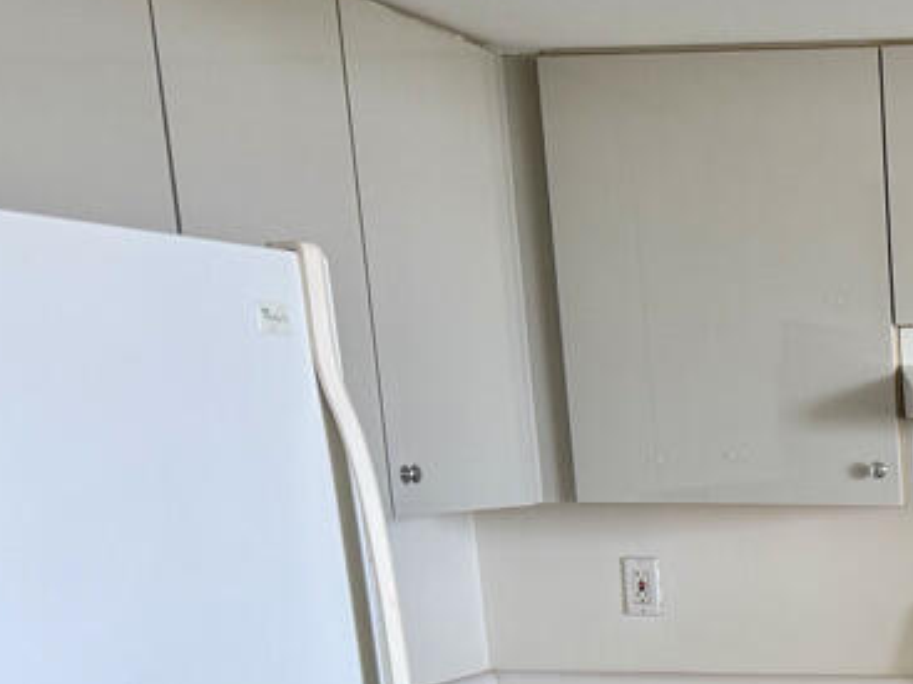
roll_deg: +0.6
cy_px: 880
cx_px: 1197
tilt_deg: -14.3
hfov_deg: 25.0
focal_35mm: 67
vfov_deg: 20.1
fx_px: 1767
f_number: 1.78
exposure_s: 1/95
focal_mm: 6.76
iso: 200
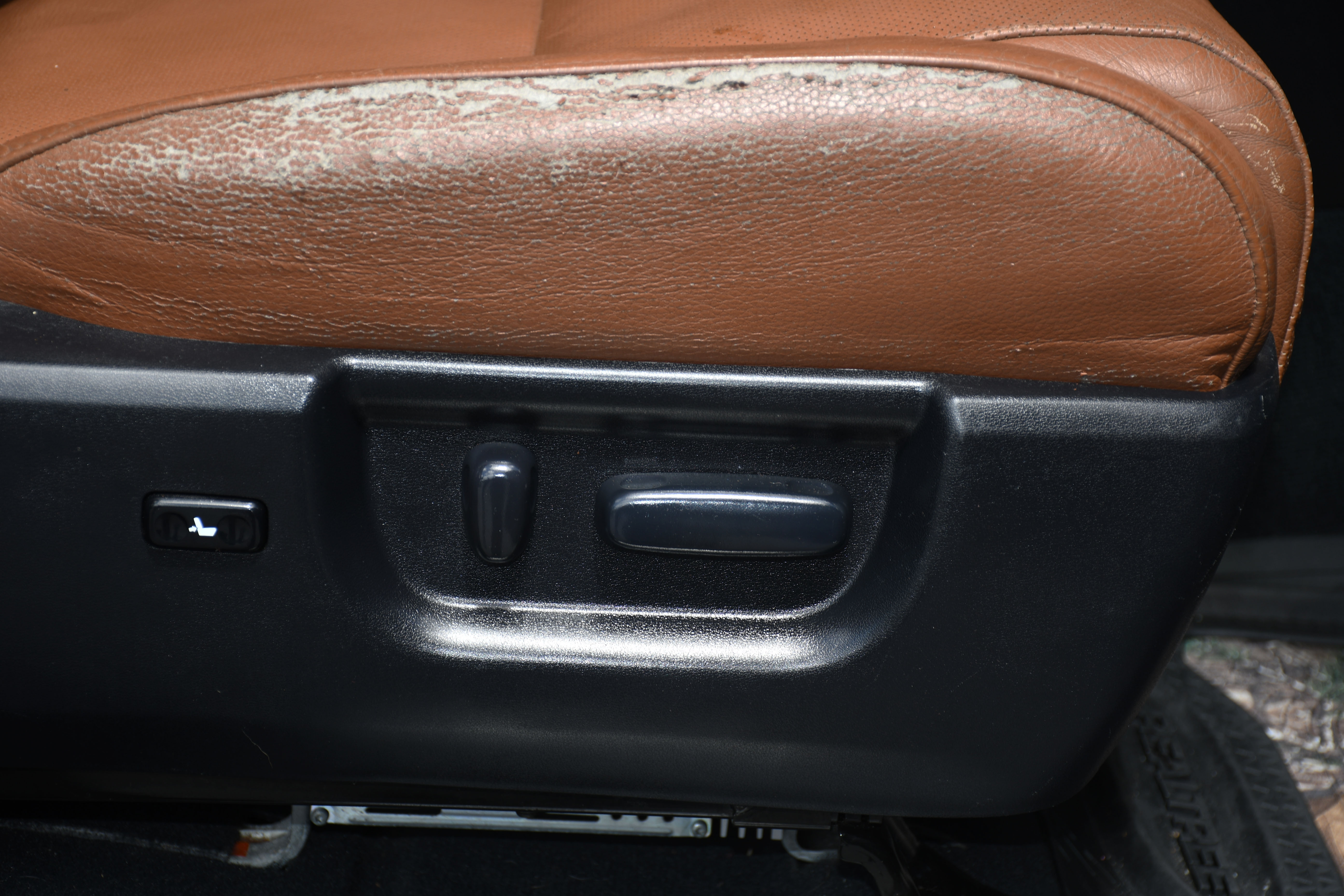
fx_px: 3136
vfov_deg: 16.3
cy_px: 448
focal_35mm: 84
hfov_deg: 24.2
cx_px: 672
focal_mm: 56
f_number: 4.8
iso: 100
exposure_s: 1/100
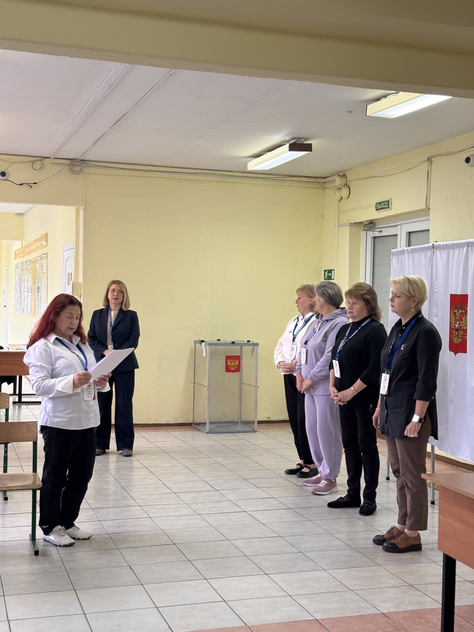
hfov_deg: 30.3
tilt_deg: -0.9
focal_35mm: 48
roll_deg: -1.2
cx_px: 237
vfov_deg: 39.7
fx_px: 876
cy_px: 316
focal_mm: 6.76
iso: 125
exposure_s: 1/50
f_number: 1.78
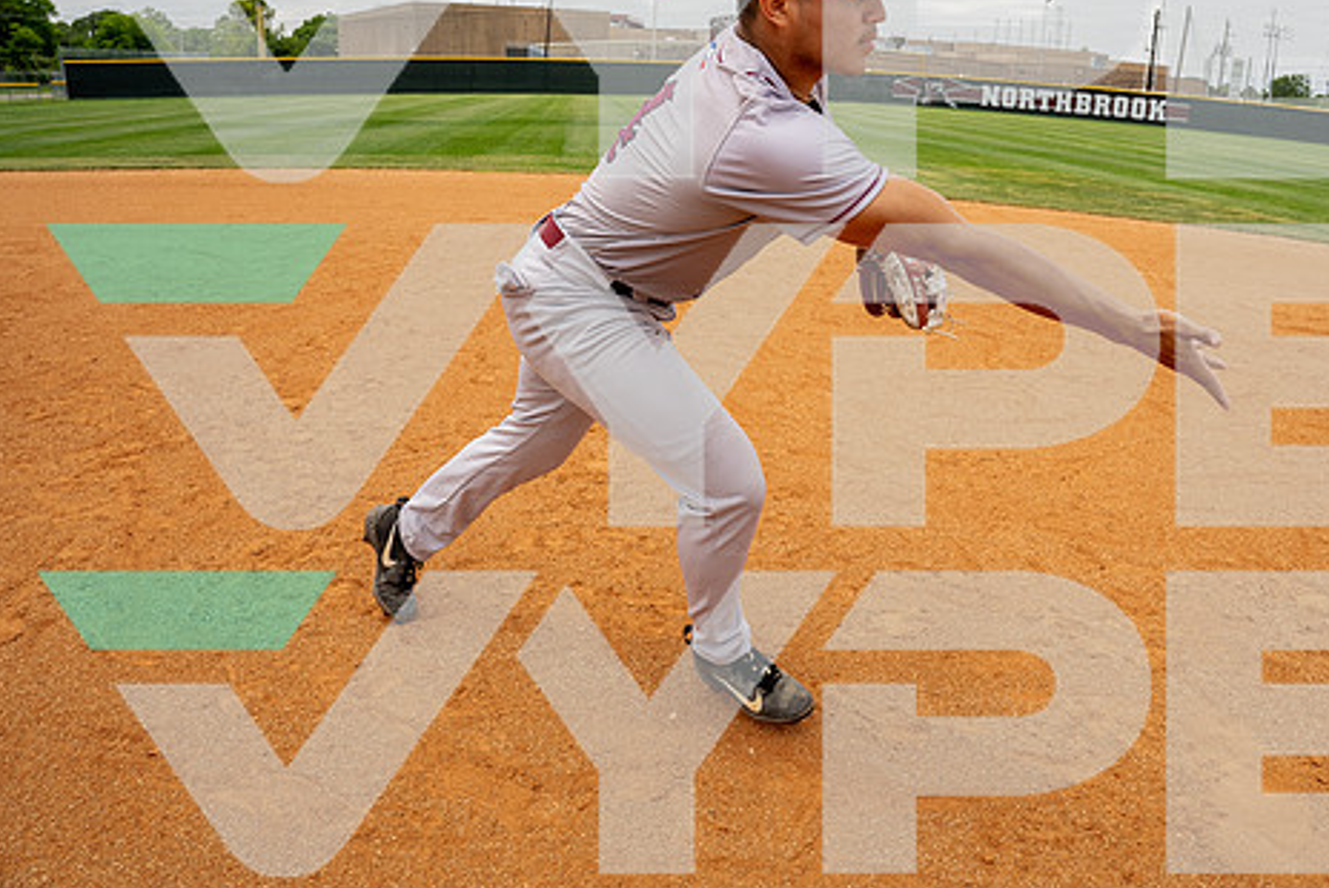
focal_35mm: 25
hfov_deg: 71.0
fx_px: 923
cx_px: 776
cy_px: 377
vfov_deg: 51.2
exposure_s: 1/1600
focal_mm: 20
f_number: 5.6
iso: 400
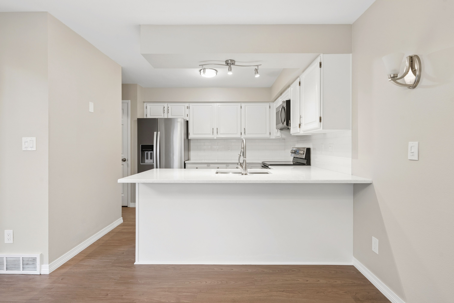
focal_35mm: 18
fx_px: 227
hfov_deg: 90.0
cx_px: 227
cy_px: 152
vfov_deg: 67.5
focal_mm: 18
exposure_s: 1/15
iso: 640
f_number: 9
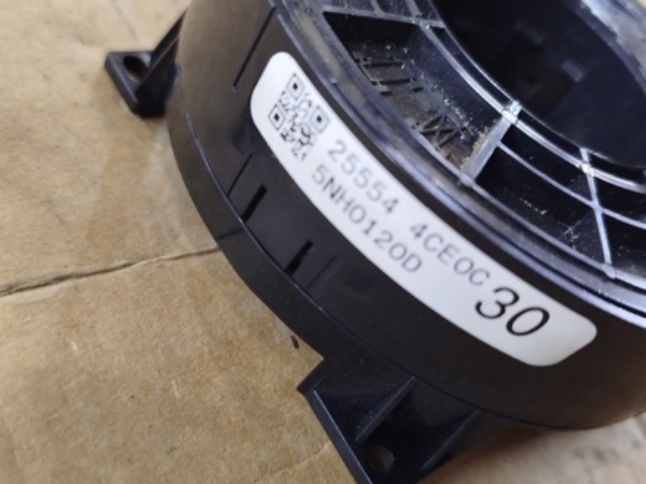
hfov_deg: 52.6
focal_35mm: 35
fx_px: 653
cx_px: 324
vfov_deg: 40.6
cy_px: 263
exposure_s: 1/33
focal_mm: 5.31
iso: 500
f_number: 1.7
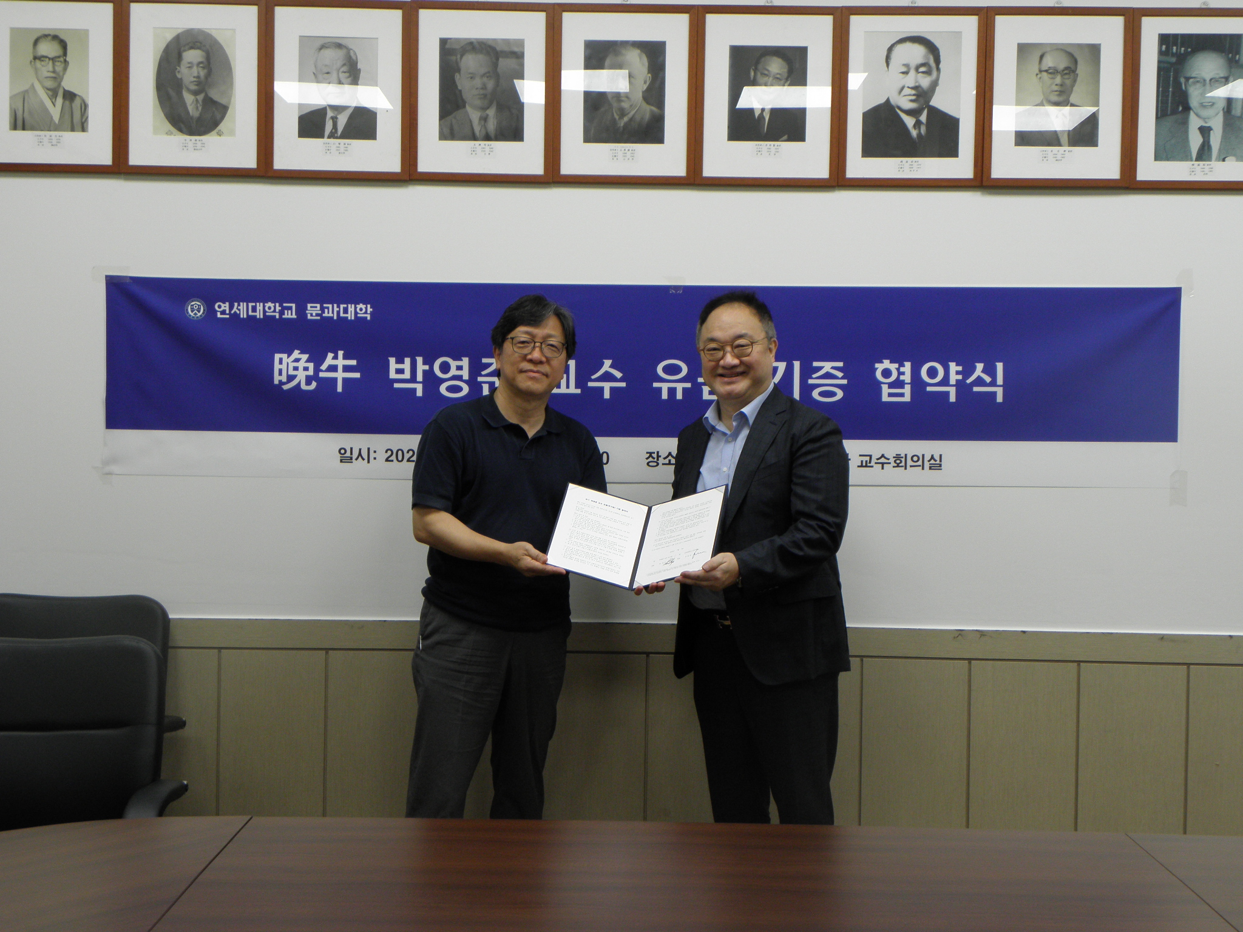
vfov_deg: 30.9
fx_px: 1688
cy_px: 466
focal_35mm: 47
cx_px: 622
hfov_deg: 40.4
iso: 125
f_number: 3.4
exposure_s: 1/30
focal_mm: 8.53
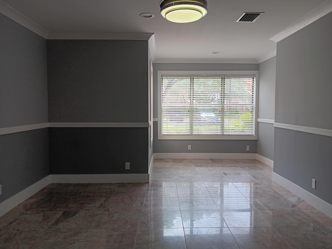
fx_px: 249
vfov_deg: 53.1
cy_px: 124
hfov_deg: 67.3
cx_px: 166
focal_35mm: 26
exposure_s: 1/62.5
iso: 20
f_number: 1.8
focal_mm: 3.98
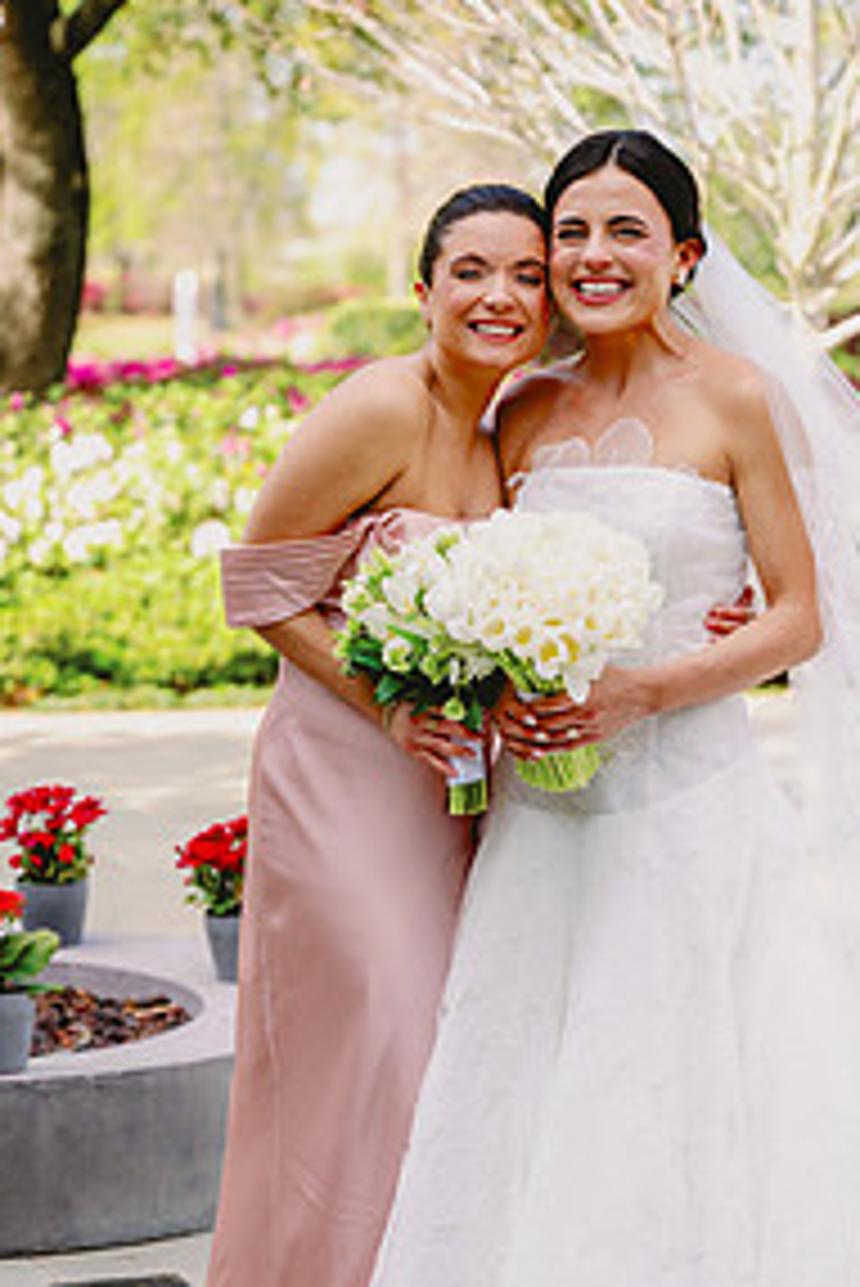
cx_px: 545
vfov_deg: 18.6
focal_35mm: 110
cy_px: 783
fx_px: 3937
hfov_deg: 12.5
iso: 200
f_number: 2.8
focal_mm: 70
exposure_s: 1/800
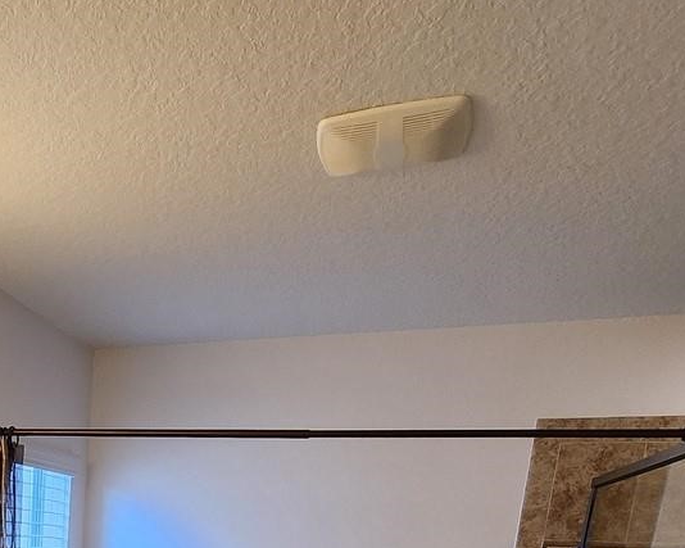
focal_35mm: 38
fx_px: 770
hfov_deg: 42.7
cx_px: 33
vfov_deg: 30.6
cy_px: 716
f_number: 2.2
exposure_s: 1/60
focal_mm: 1.74
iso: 100
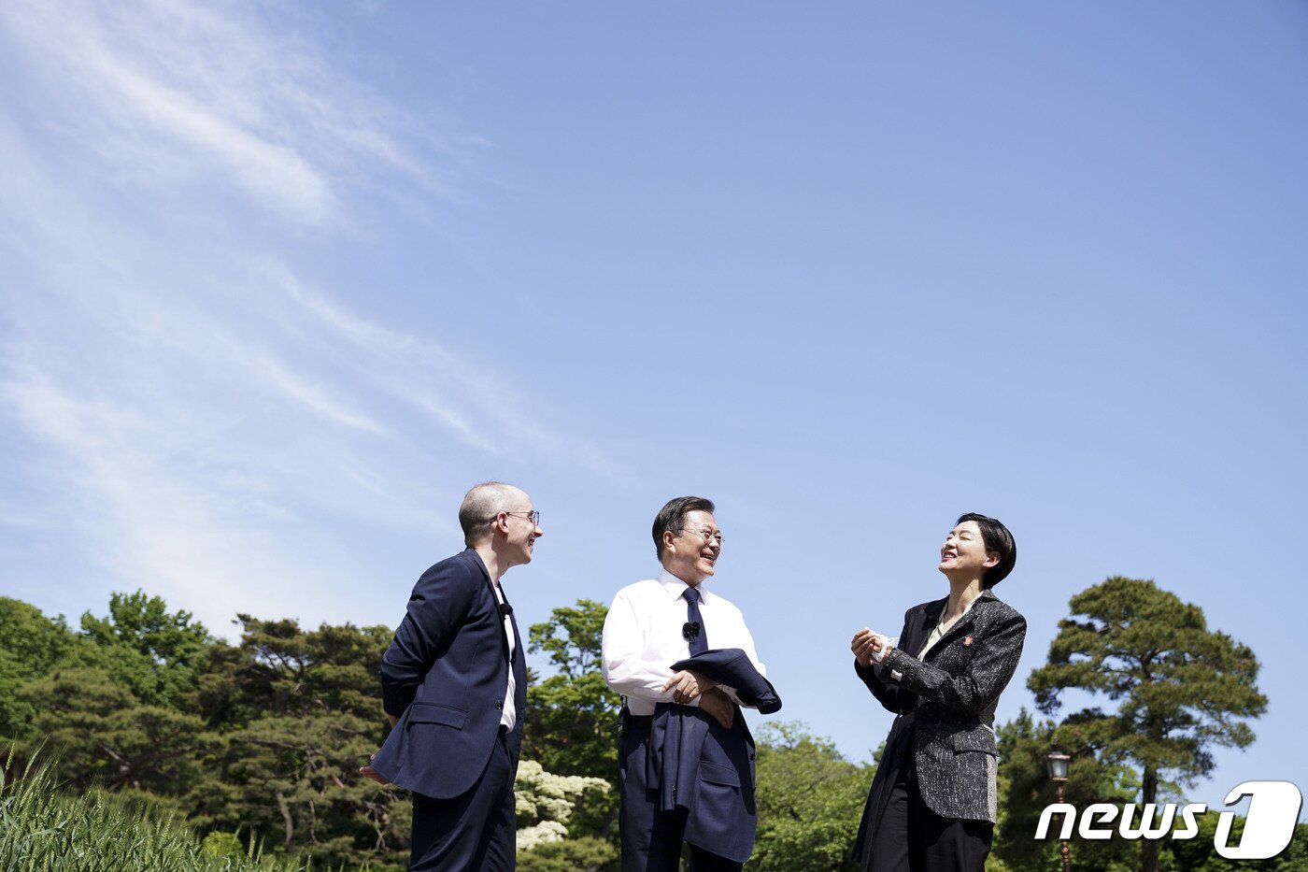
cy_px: 436
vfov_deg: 34.2
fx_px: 1417
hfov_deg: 49.6
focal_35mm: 39
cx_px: 654
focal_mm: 39
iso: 100
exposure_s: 1/800
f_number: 3.5
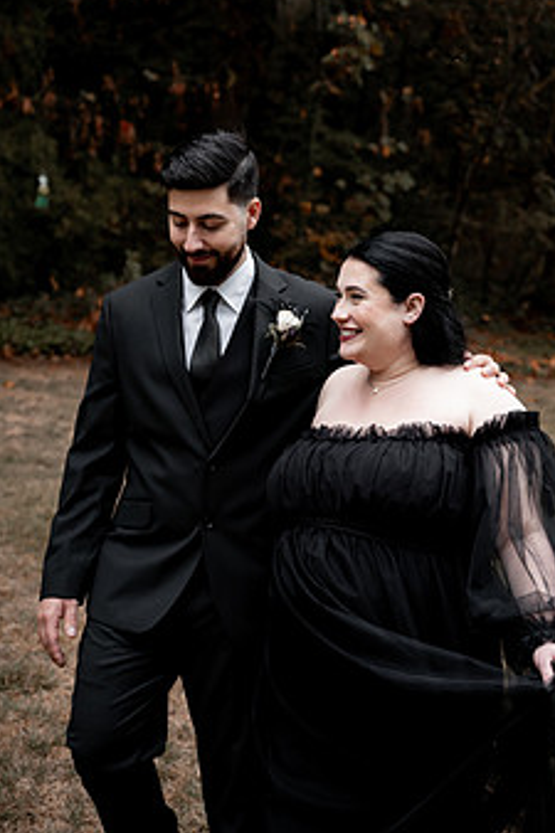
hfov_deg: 25.8
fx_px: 1204
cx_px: 365
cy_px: 323
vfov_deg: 38.0
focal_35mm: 52
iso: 400
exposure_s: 1/1600
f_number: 2.8
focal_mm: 39
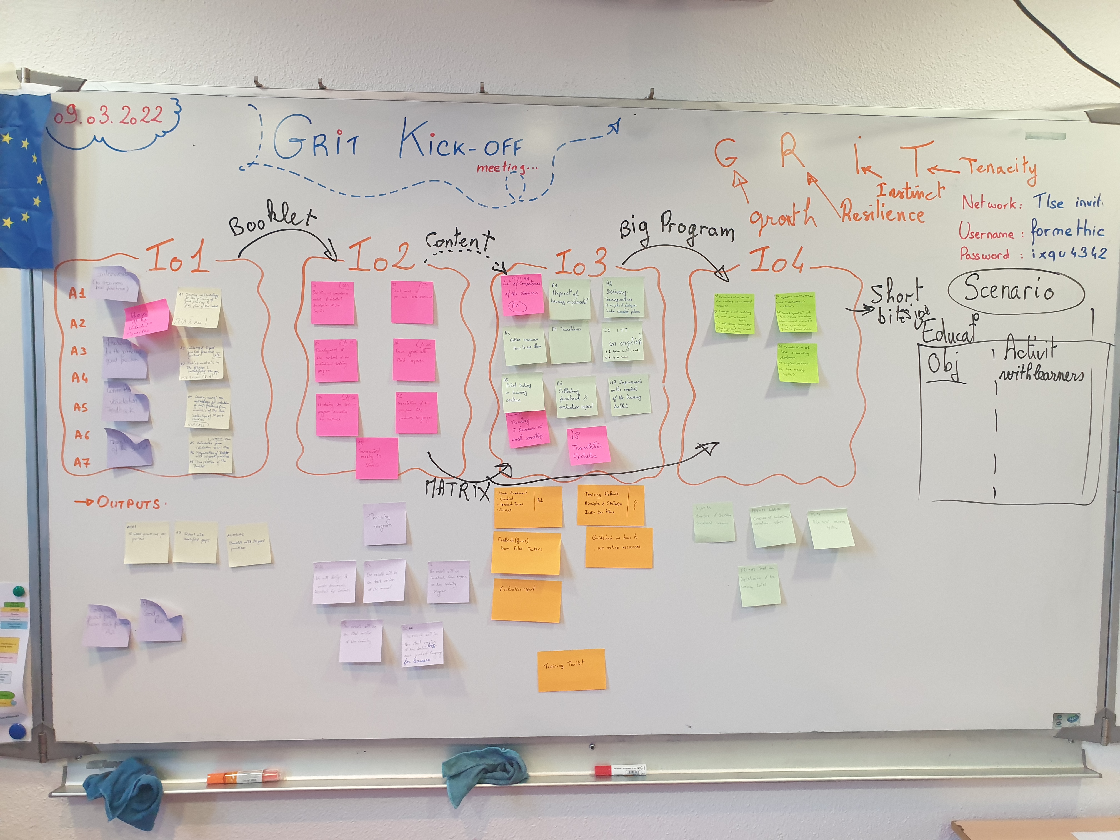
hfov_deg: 67.3
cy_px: 420
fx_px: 841
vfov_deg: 53.1
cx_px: 560
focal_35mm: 26
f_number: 2.4
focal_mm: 4.3
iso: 250
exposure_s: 1/50
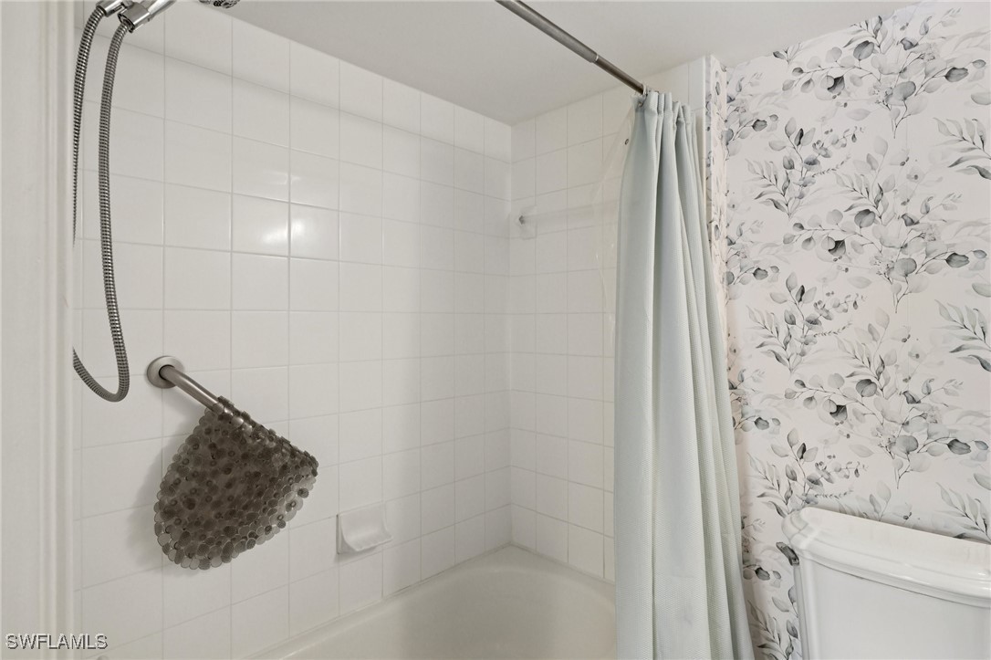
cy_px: 330
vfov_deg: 64.5
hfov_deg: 86.9
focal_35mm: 19
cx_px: 496
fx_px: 523
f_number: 8
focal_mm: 19
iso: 400
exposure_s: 1/8
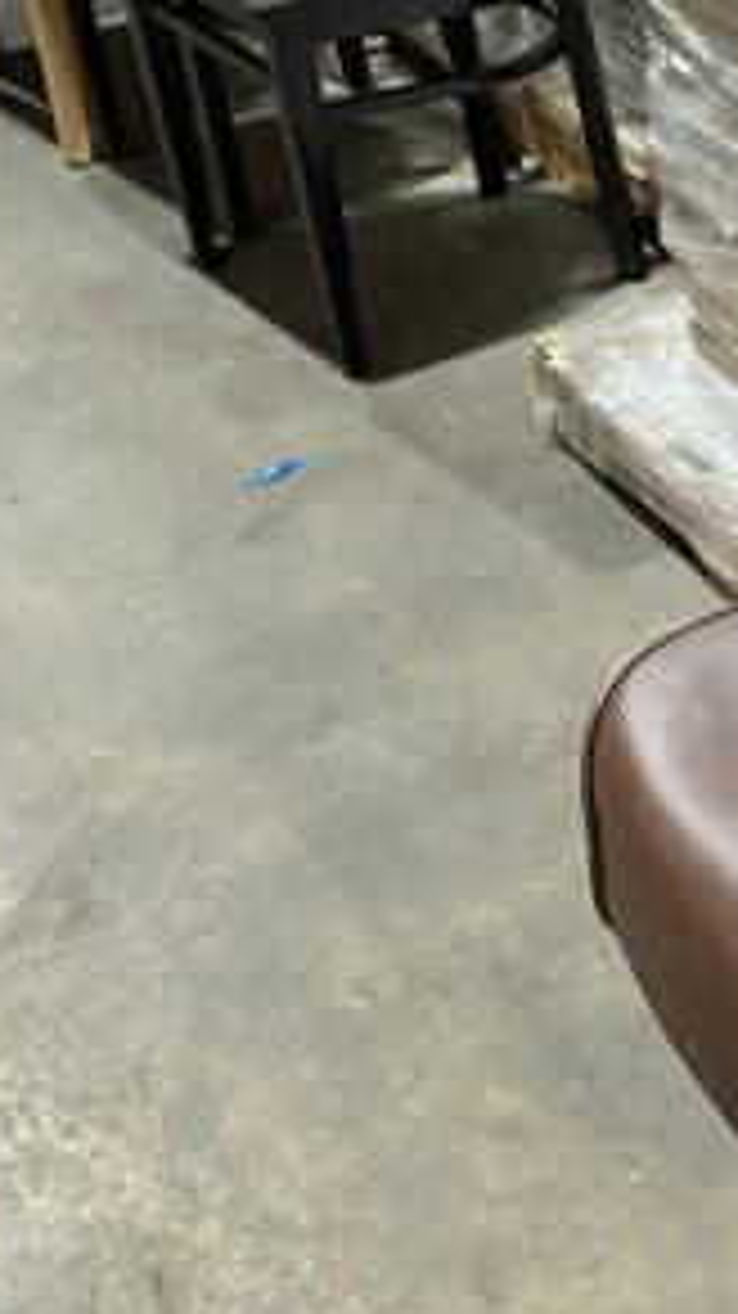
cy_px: 713
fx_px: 2752
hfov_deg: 13.7
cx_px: 1318
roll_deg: +0.2
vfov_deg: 26.8
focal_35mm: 79
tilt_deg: -32.7
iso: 500
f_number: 1.8
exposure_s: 1/40
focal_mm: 4.25
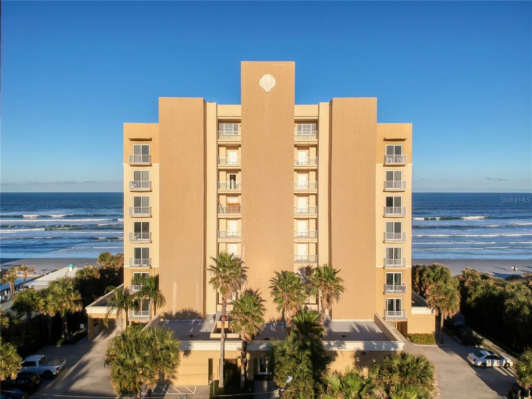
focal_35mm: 25
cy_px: 200
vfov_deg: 54.9
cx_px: 266
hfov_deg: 69.4
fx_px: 384
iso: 102
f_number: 2.6
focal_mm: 4.5
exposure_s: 1/3200
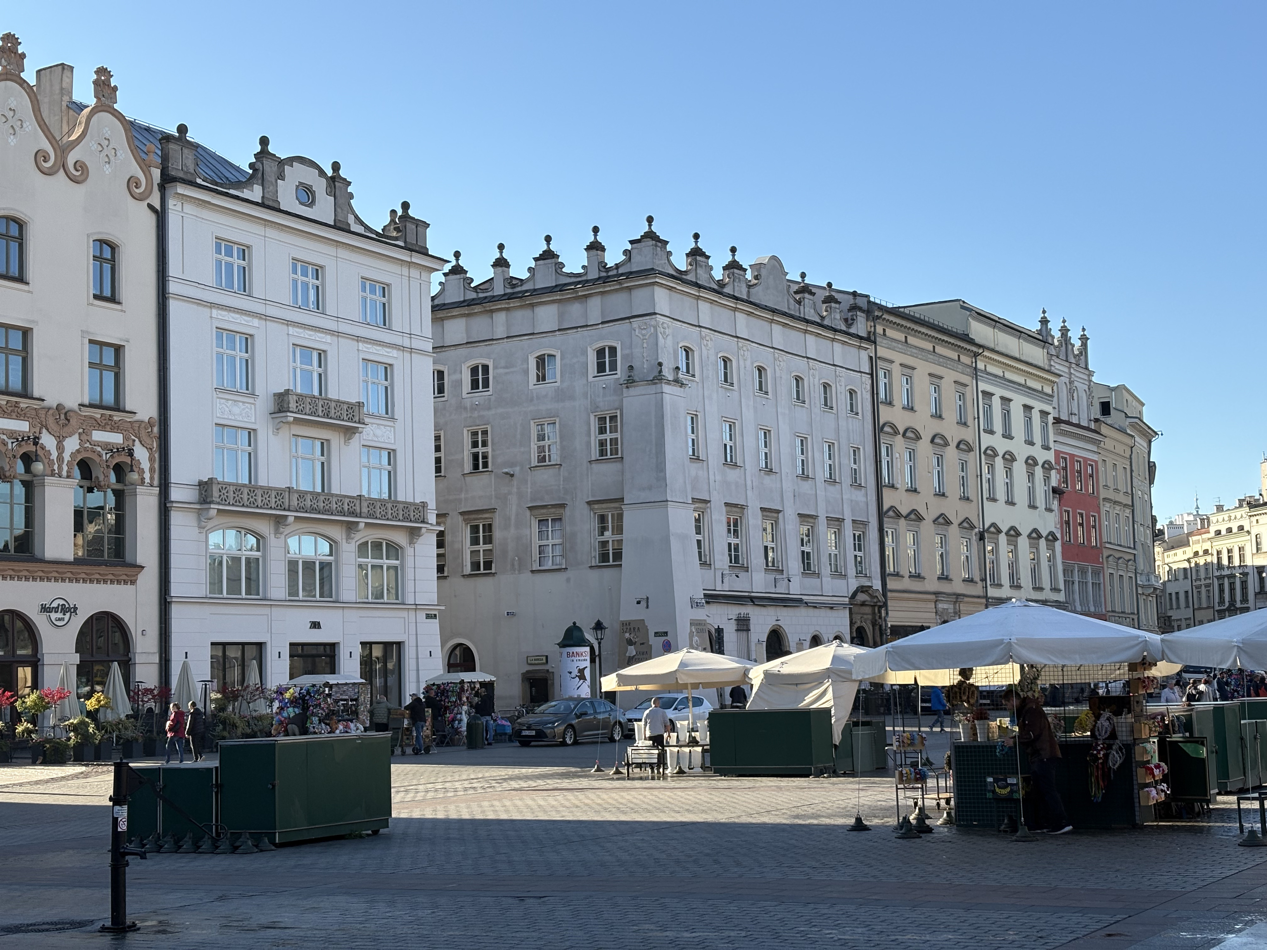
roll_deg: +1.7
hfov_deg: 36.8
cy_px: 475
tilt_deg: +5.9
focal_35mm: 52
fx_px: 1903
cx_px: 634
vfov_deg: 28.0
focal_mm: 5.96
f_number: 1.6
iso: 32
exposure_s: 1/1339
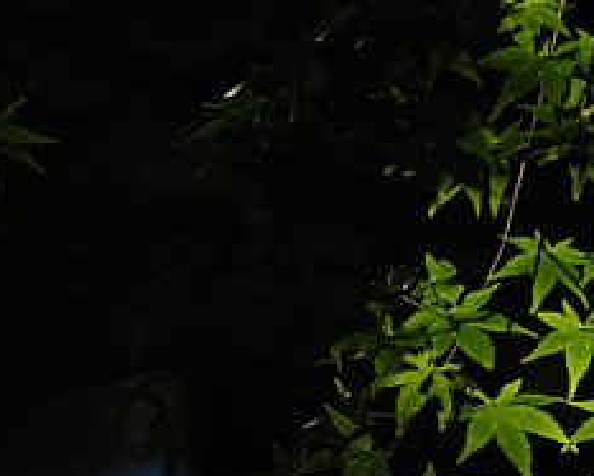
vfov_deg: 2.5
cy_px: 373
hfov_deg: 3.1
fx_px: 10878
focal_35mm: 618
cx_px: 314
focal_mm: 300
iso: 800
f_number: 5.6
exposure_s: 1/320
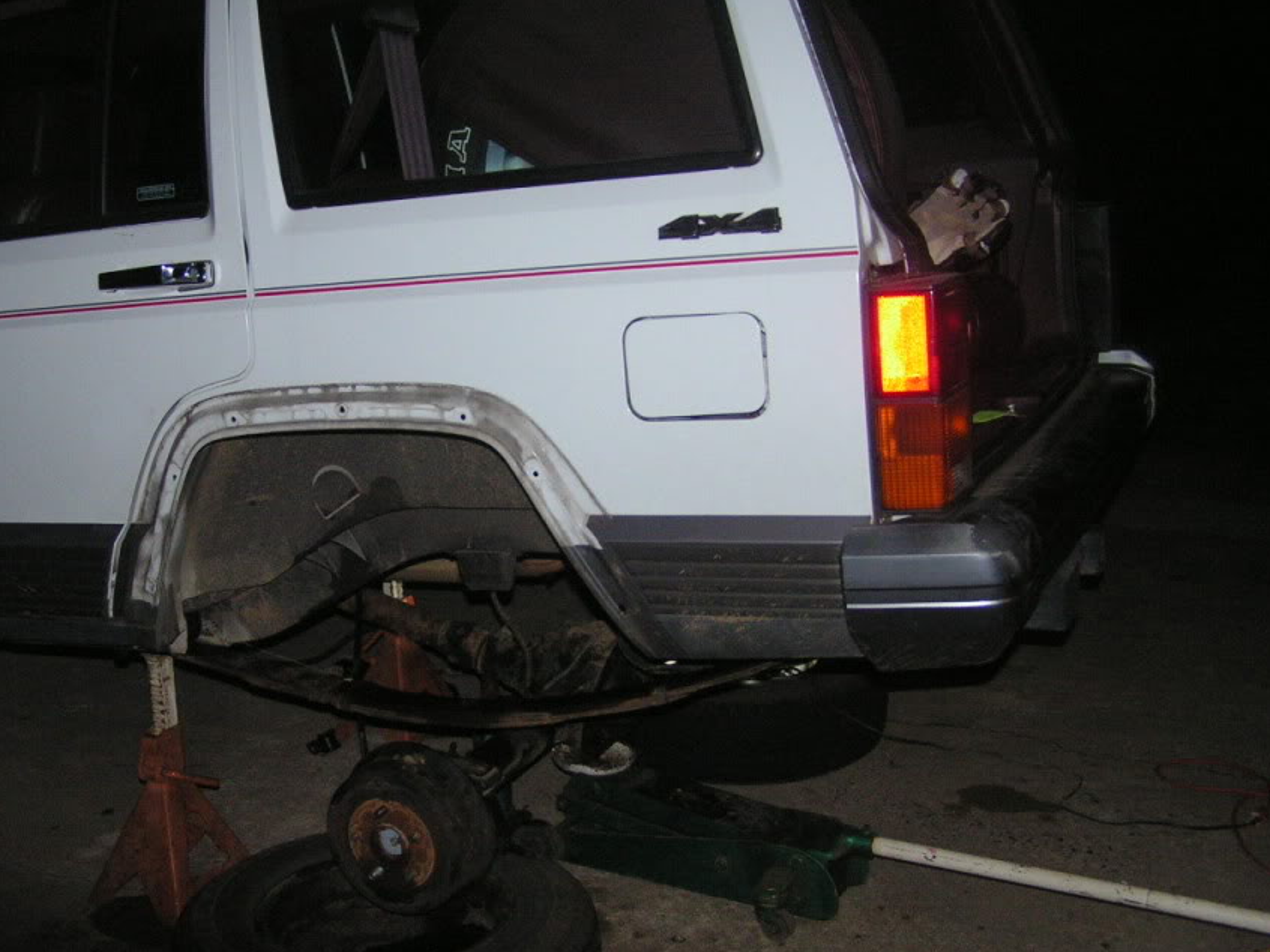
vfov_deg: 31.5
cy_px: 488
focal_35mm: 46
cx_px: 522
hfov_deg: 41.1
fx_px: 1687
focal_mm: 6.3
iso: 200
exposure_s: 1/40
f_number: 2.8
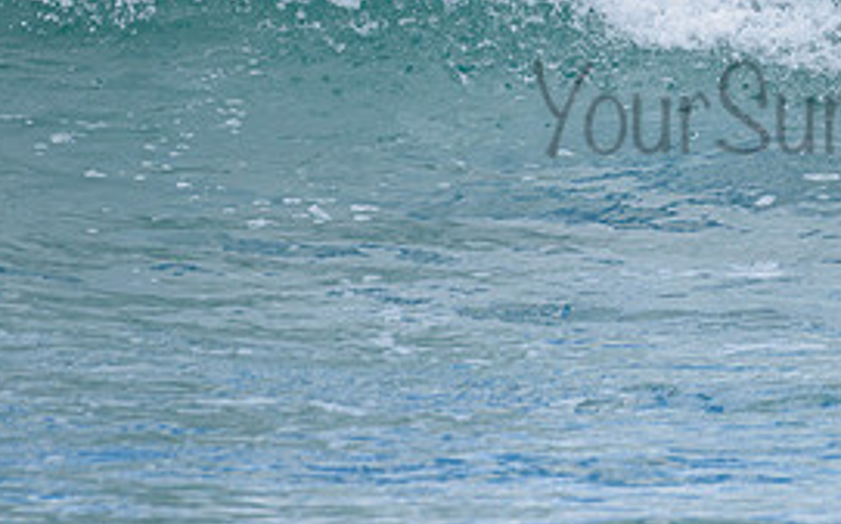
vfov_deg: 1.0
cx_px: 935
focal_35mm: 1338
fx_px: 30648
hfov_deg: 1.6
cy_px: 3
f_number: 5.6
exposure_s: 1/2000
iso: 450
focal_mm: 500
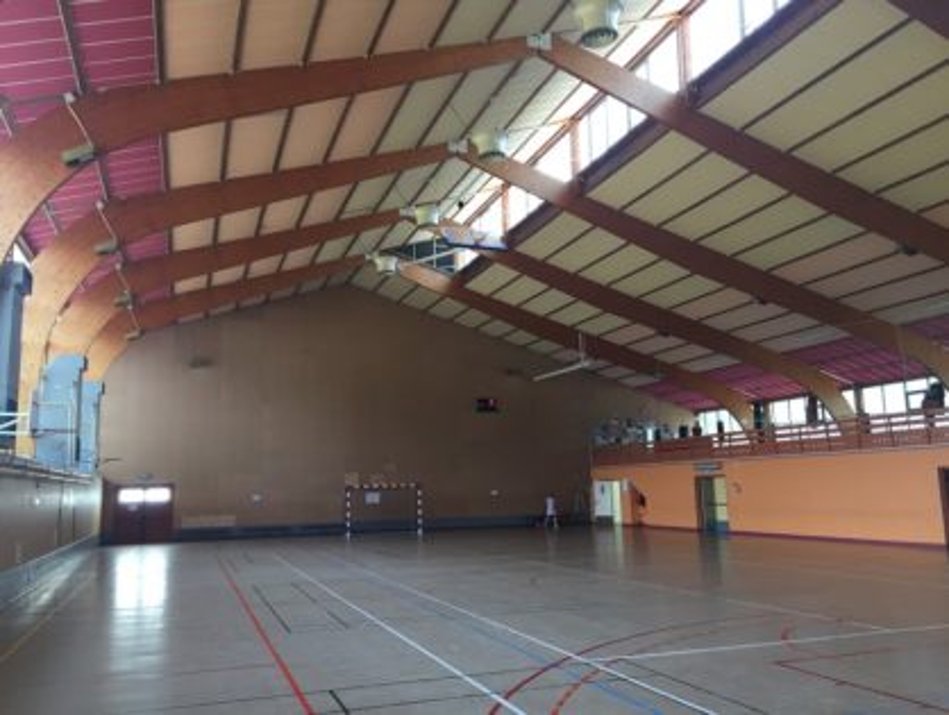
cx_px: 474
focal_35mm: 29
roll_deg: +1.0
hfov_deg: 61.6
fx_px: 796
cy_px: 358
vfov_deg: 48.4
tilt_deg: +7.4
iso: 32
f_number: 2.2
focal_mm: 4.15
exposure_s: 1/33
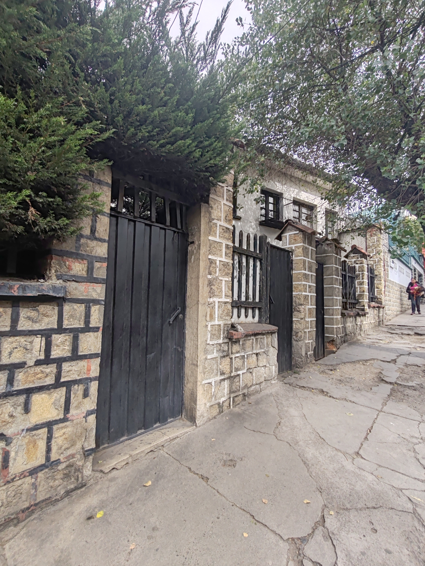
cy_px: 283
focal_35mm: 16
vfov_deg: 94.5
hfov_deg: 78.1
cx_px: 212
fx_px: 262
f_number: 2.2
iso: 50
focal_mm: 1.96
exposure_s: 1/600
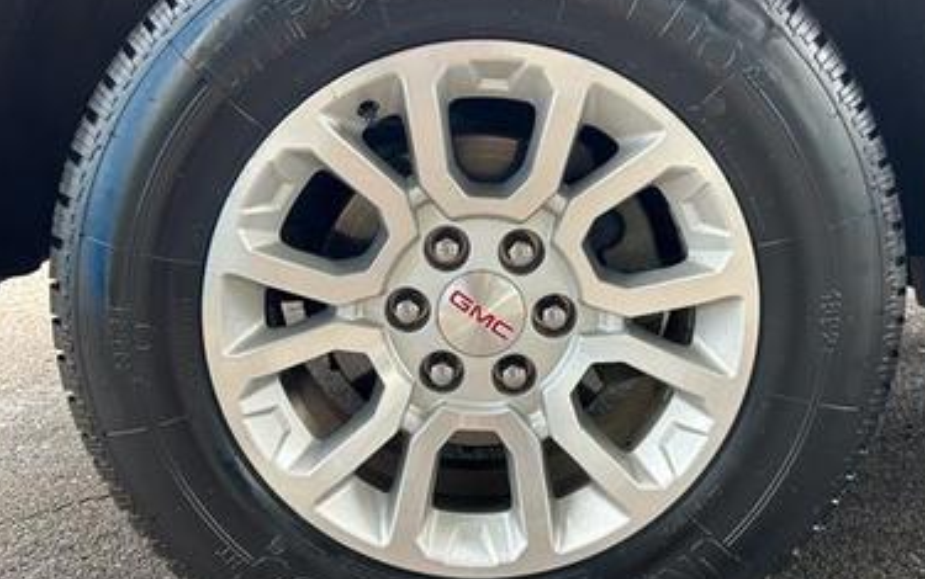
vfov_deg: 34.5
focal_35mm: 37
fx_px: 933
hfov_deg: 52.7
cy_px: 288
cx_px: 479
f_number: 1.5
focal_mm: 5.7
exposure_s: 1/121
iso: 64
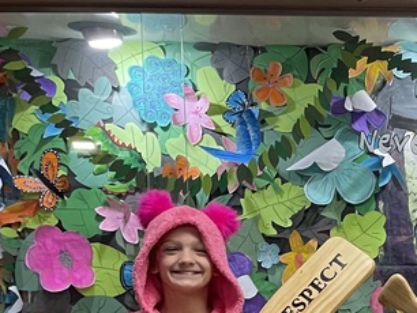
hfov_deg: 19.7
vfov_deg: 16.1
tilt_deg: -4.9
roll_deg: -0.4
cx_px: 612
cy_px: 412
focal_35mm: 87
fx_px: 1049
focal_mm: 4.2
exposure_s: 1/60
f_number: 1.6
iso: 160
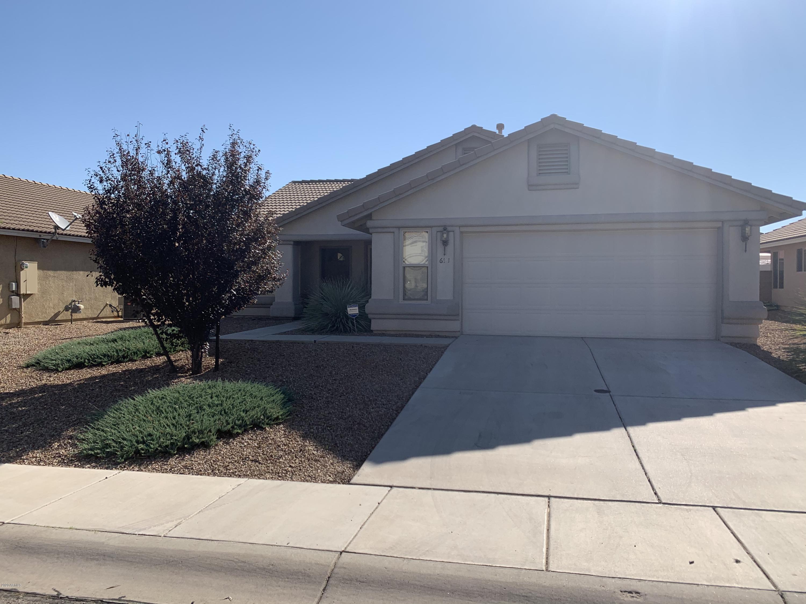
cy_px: 302
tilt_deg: -0.7
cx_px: 403
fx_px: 605
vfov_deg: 53.1
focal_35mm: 26
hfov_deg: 67.3
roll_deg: +2.4
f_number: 1.8
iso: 25
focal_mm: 4.25
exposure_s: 1/2994
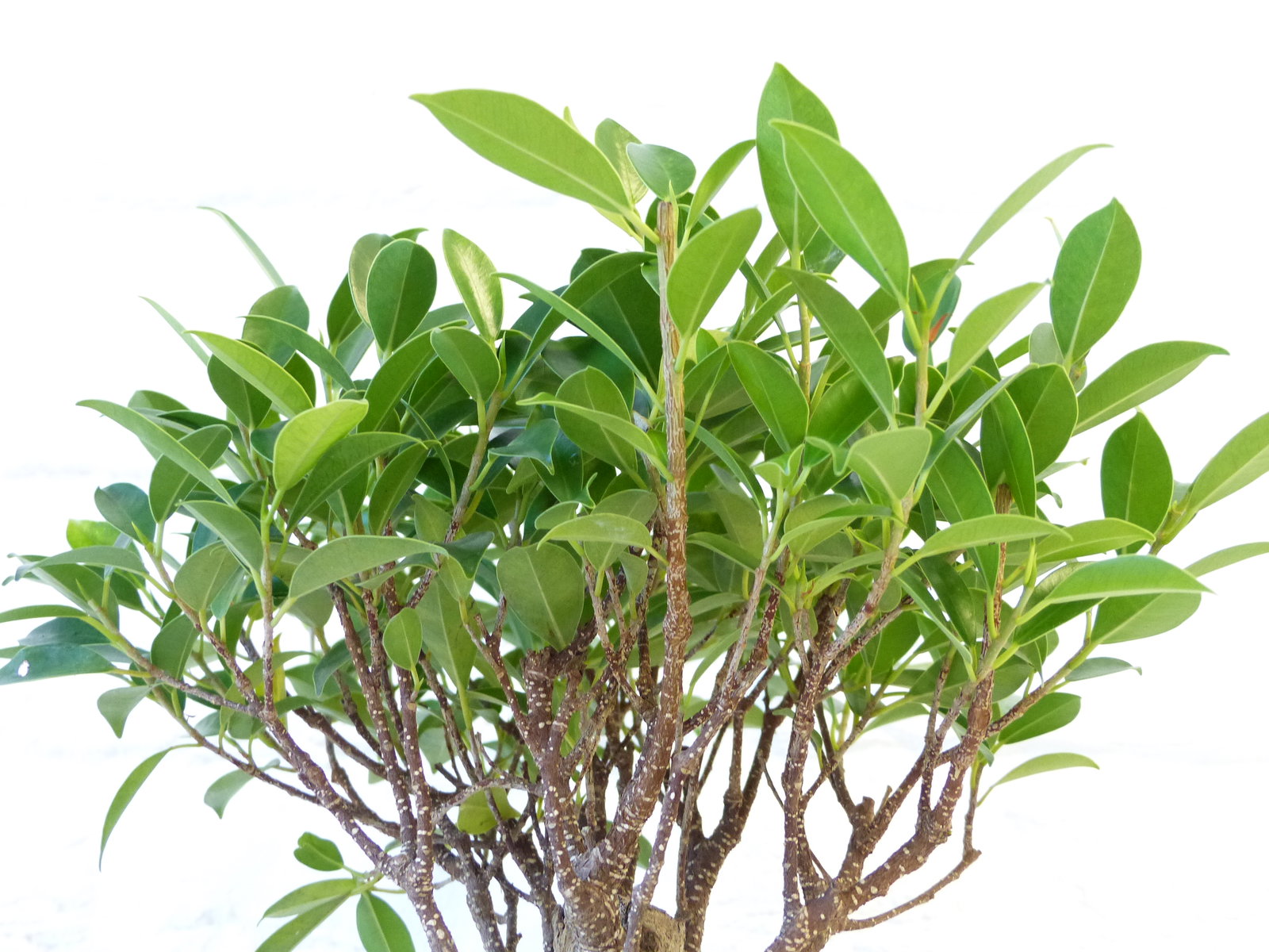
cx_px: 634
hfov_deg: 27.0
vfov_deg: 20.4
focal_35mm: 72
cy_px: 476
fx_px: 2639
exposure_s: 1/50
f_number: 2.8
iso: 400
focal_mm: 13
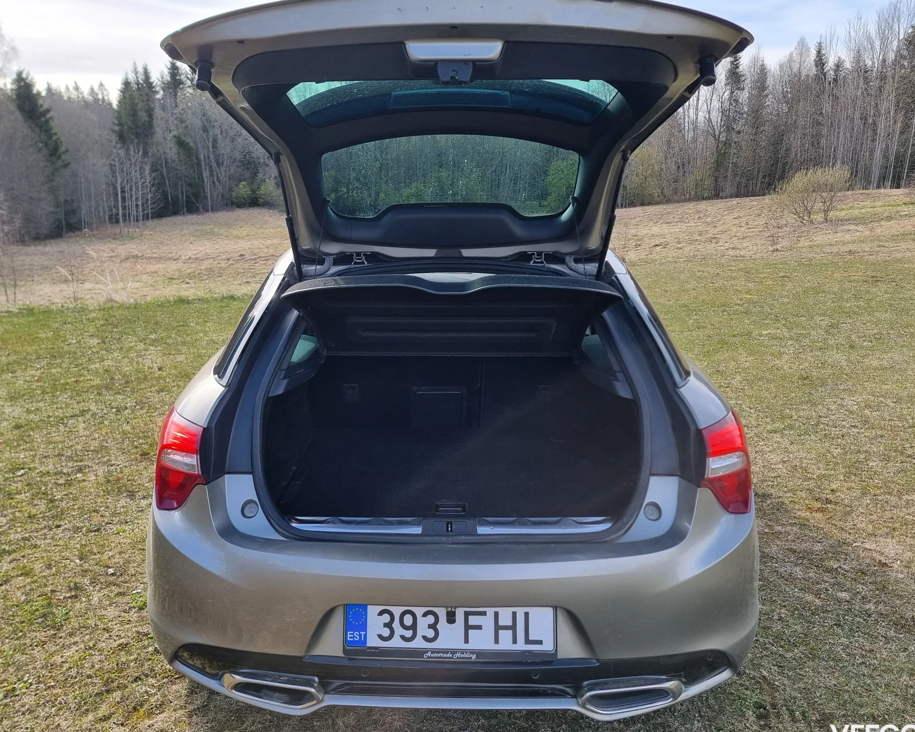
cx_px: 419
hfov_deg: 65.9
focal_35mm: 26
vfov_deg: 54.9
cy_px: 369
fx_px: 704
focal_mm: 6.7
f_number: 1.8
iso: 50
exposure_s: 1/340
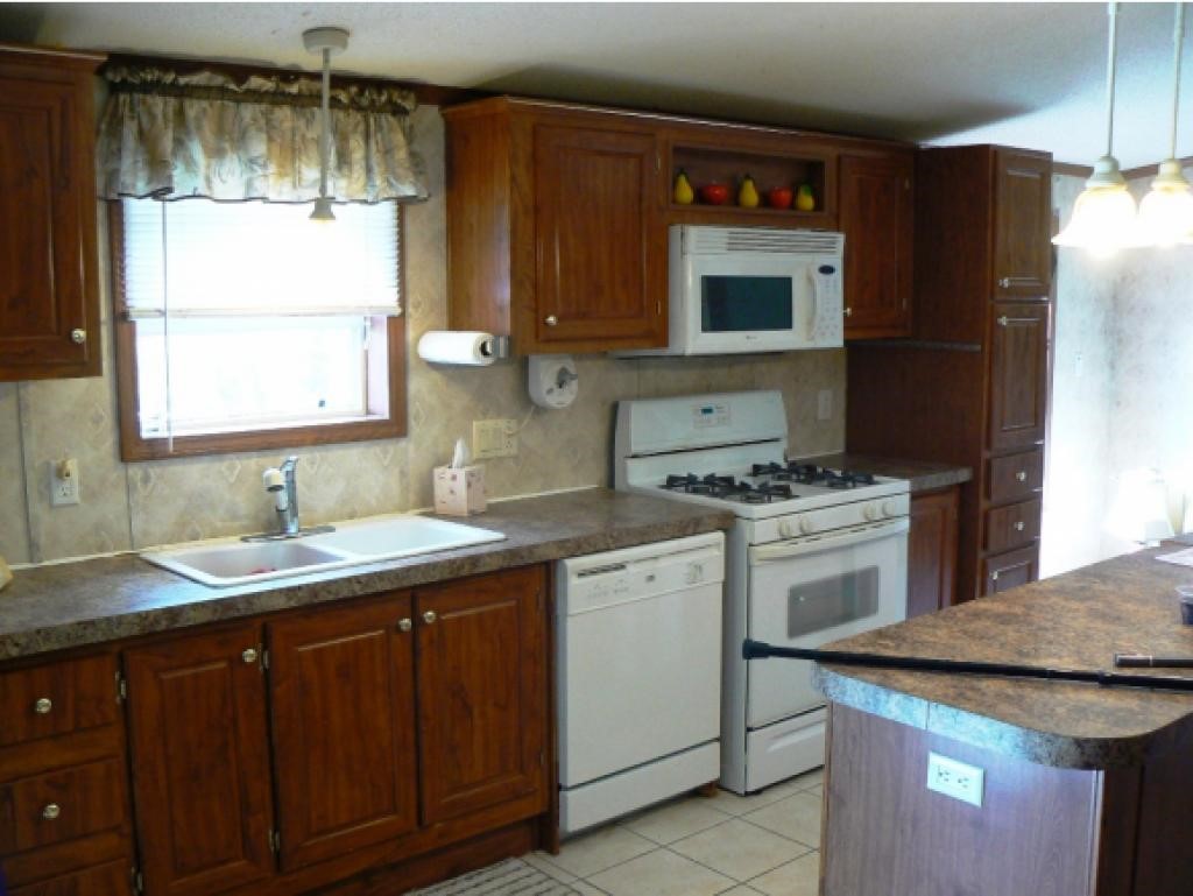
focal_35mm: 36
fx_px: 1241
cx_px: 596
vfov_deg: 39.7
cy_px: 448
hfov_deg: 51.3
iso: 160
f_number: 2.8
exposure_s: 1/30
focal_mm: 6
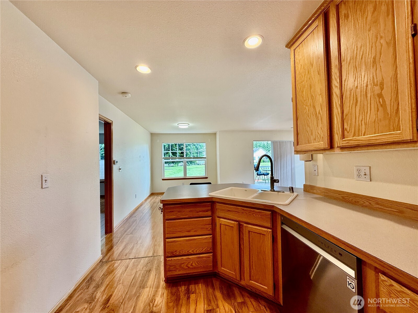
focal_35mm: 14
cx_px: 209
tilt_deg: +1.3
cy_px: 156
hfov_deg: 102.1
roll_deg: +0.9
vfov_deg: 85.7
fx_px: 169
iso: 200
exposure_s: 1/120
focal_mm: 2.22
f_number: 2.2
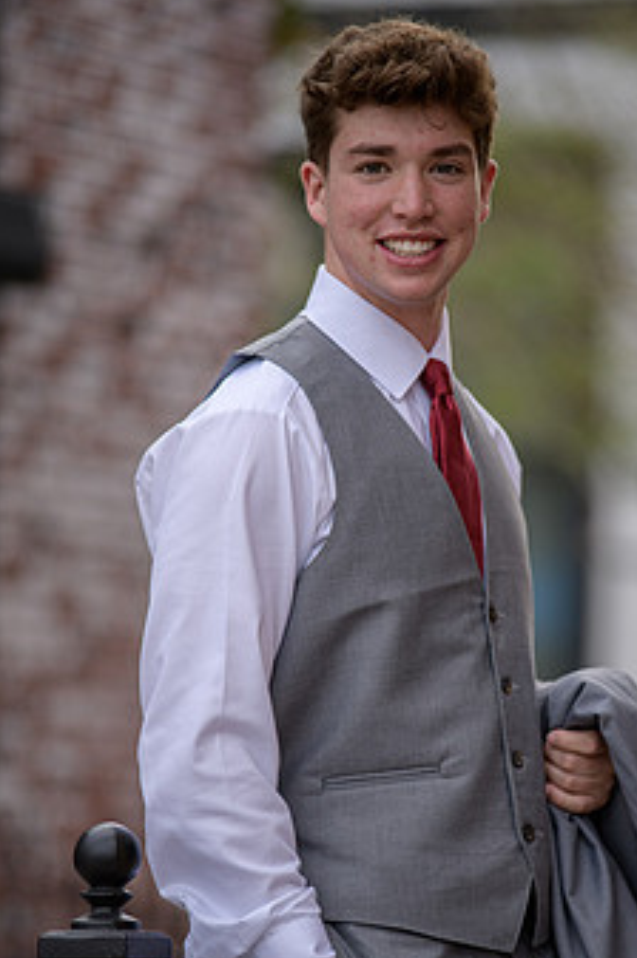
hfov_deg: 5.9
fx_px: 6223
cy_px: 594
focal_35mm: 234
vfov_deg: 8.8
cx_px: 415
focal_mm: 175
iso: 250
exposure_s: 1/1250
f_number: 2.8
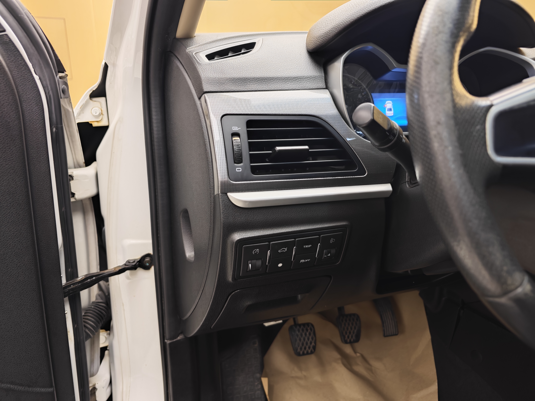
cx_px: 268
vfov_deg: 58.9
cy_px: 200
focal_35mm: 23
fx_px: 355
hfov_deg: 73.9
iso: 640
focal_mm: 8.7
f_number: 1.9
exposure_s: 1/25
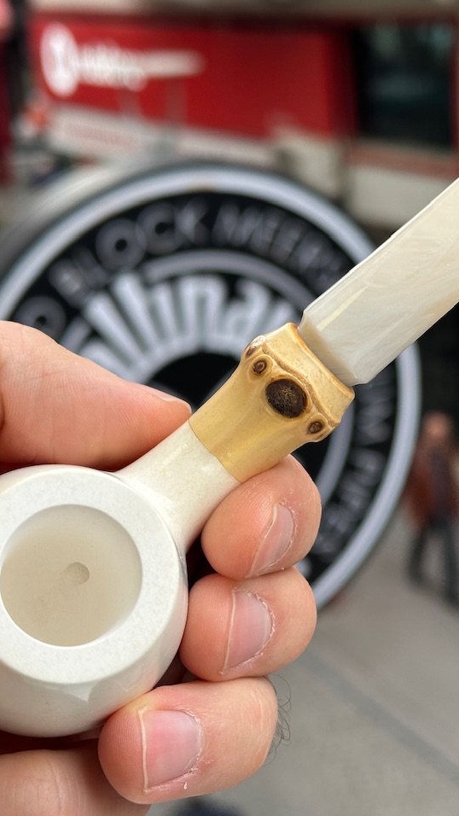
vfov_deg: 30.1
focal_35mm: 70
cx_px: 320
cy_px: 407
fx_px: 1514
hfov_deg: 17.2
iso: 64
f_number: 1.78
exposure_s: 1/355
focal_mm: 6.86
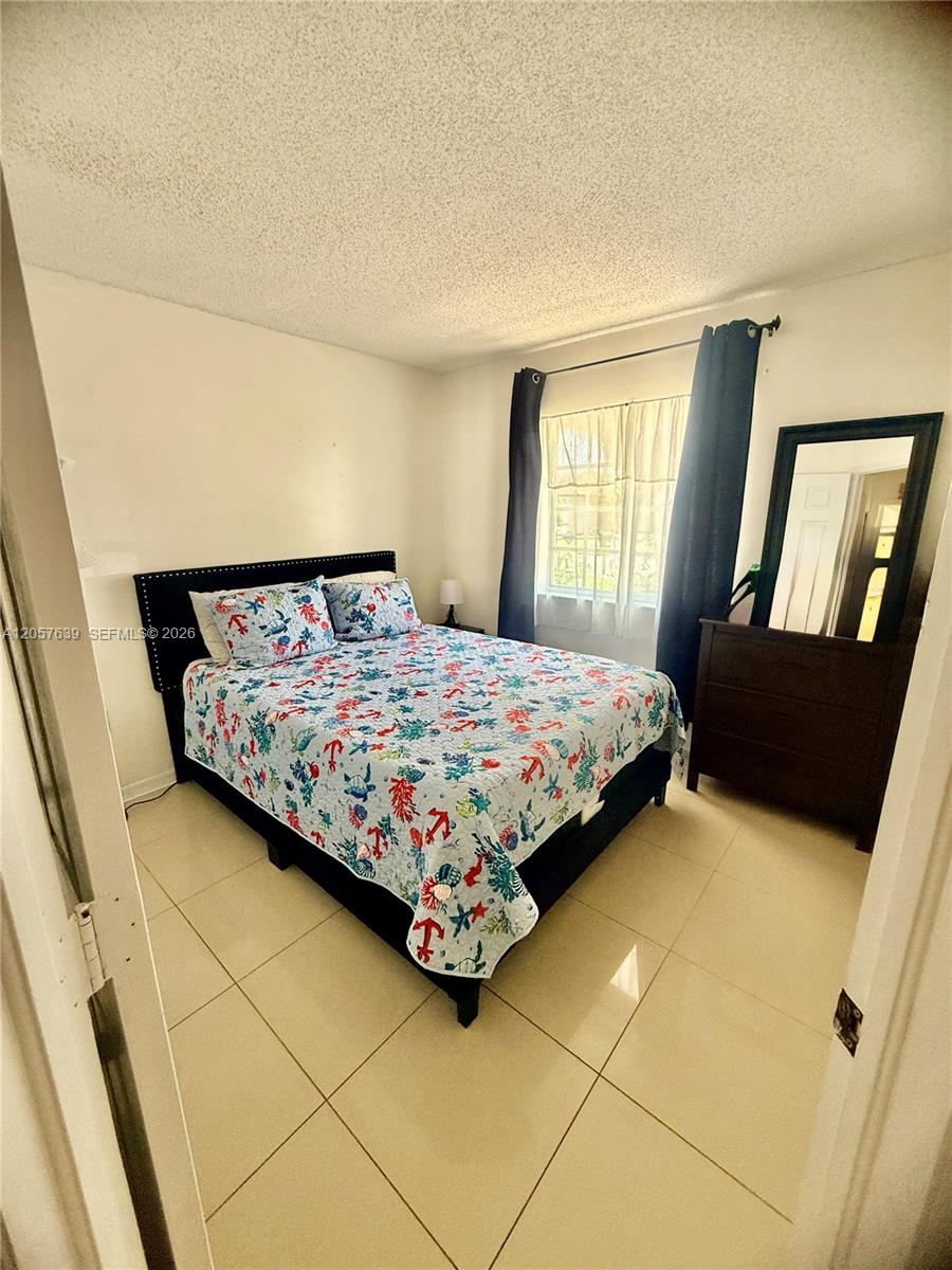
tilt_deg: -13.5
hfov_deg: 85.7
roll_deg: +0.3
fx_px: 513
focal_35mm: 14
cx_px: 476
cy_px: 635
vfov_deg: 102.1
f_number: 2.2
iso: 125
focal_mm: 2.22
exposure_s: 1/99
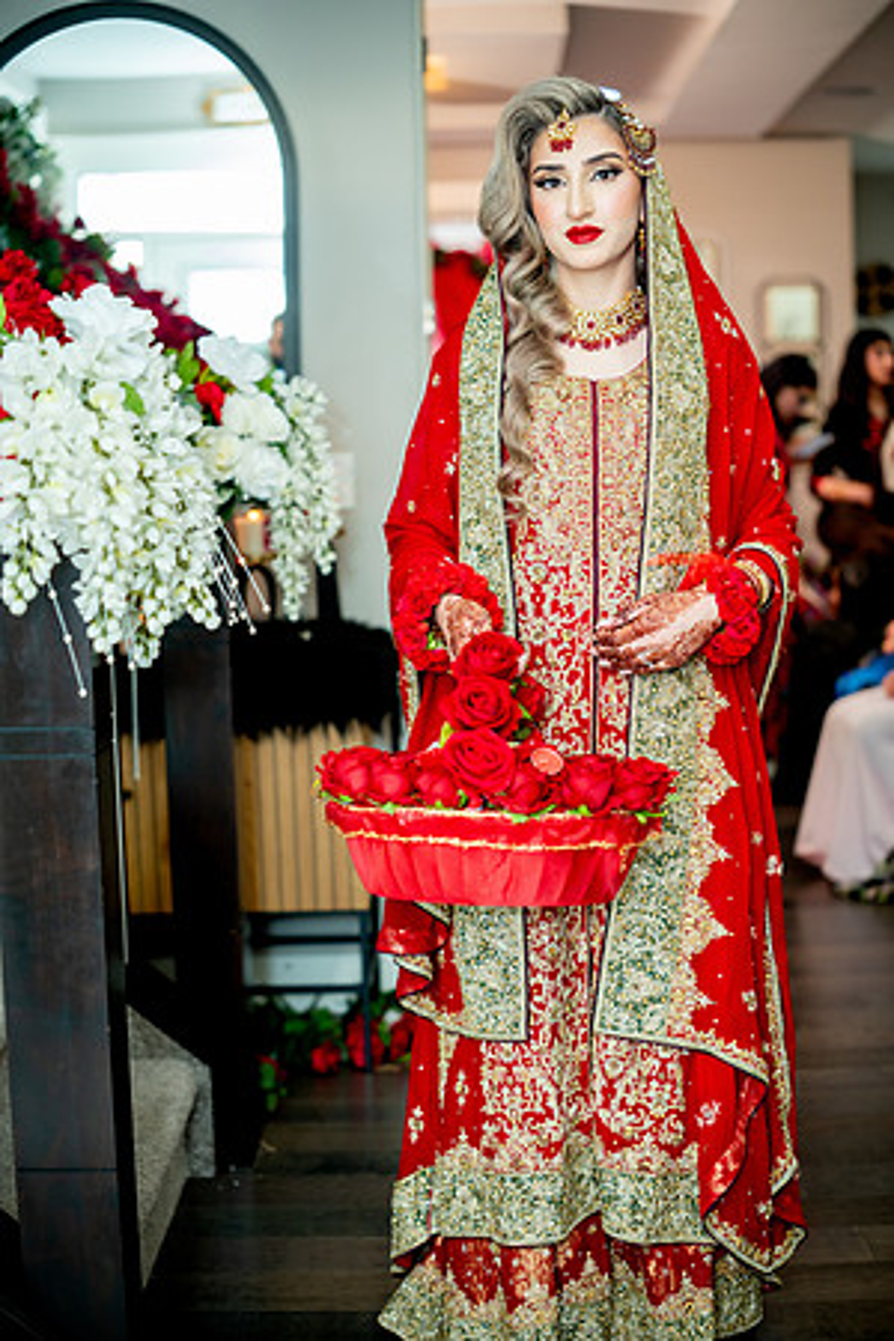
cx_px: 447
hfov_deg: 27.0
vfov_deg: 39.6
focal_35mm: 50
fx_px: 1862
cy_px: 670
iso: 800
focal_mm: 50
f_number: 2
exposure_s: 1/200
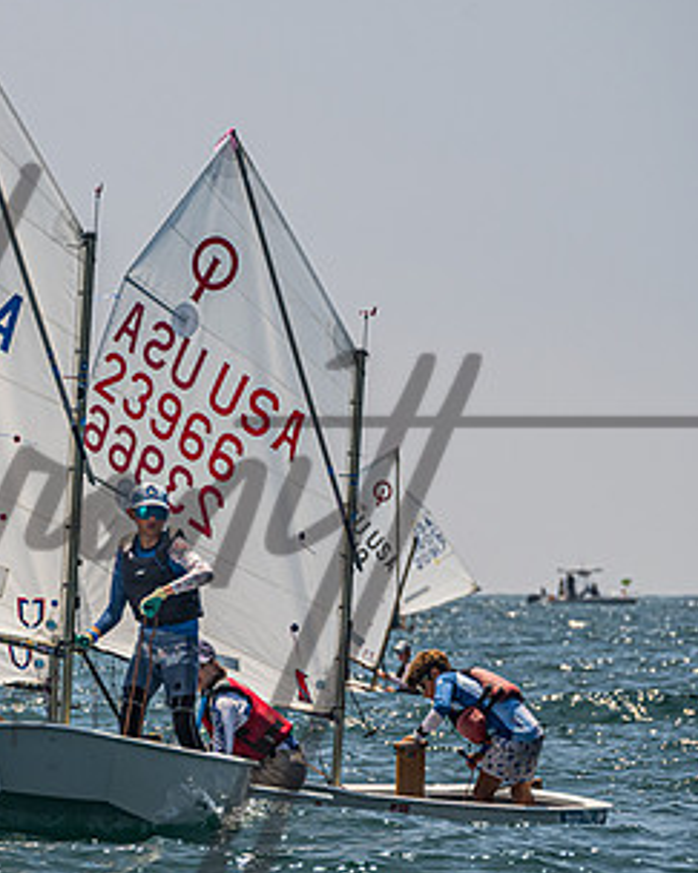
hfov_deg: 2.9
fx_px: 13693
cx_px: -1
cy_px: 407
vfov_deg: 3.7
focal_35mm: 530
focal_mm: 240
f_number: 8
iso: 250
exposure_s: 1/1600
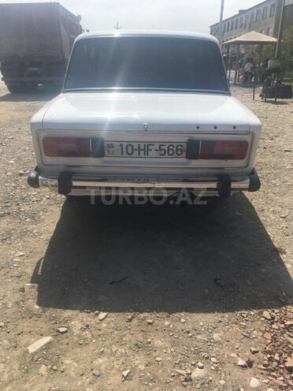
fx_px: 327
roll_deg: +0.4
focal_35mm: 29
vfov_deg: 61.7
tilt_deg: -21.4
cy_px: 196
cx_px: 146
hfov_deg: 48.2
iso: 25
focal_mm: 4.15
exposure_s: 1/2564
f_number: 2.2
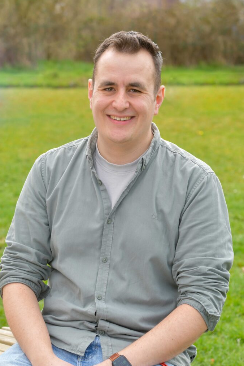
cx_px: 121
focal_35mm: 106
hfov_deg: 12.9
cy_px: 183
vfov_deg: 19.3
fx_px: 1078
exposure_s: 1/200
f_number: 5
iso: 200
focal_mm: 70
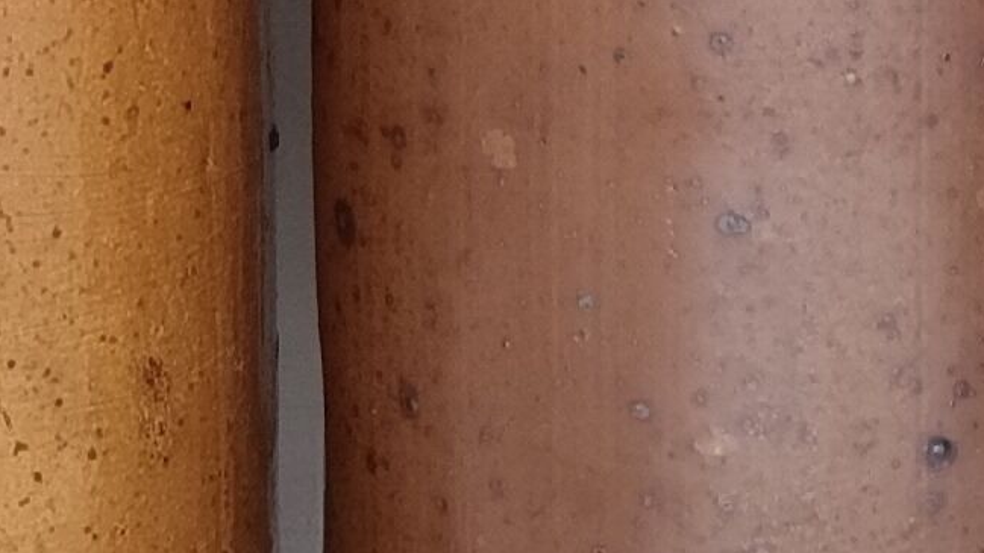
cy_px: -889
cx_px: -637
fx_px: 4592
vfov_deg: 6.5
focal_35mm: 176
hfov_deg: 11.5
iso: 64
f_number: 1.8
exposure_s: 1/100
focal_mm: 5.4
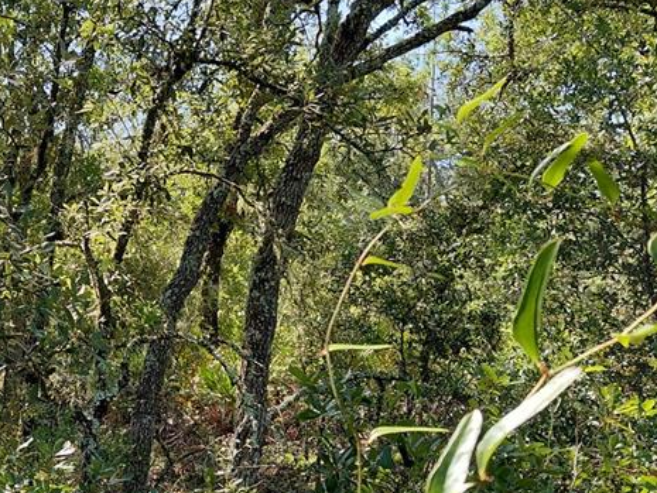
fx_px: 1044
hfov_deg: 32.7
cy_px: 196
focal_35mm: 55
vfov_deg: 26.5
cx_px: 32
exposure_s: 1/444
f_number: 1.8
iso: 50
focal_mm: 4.69
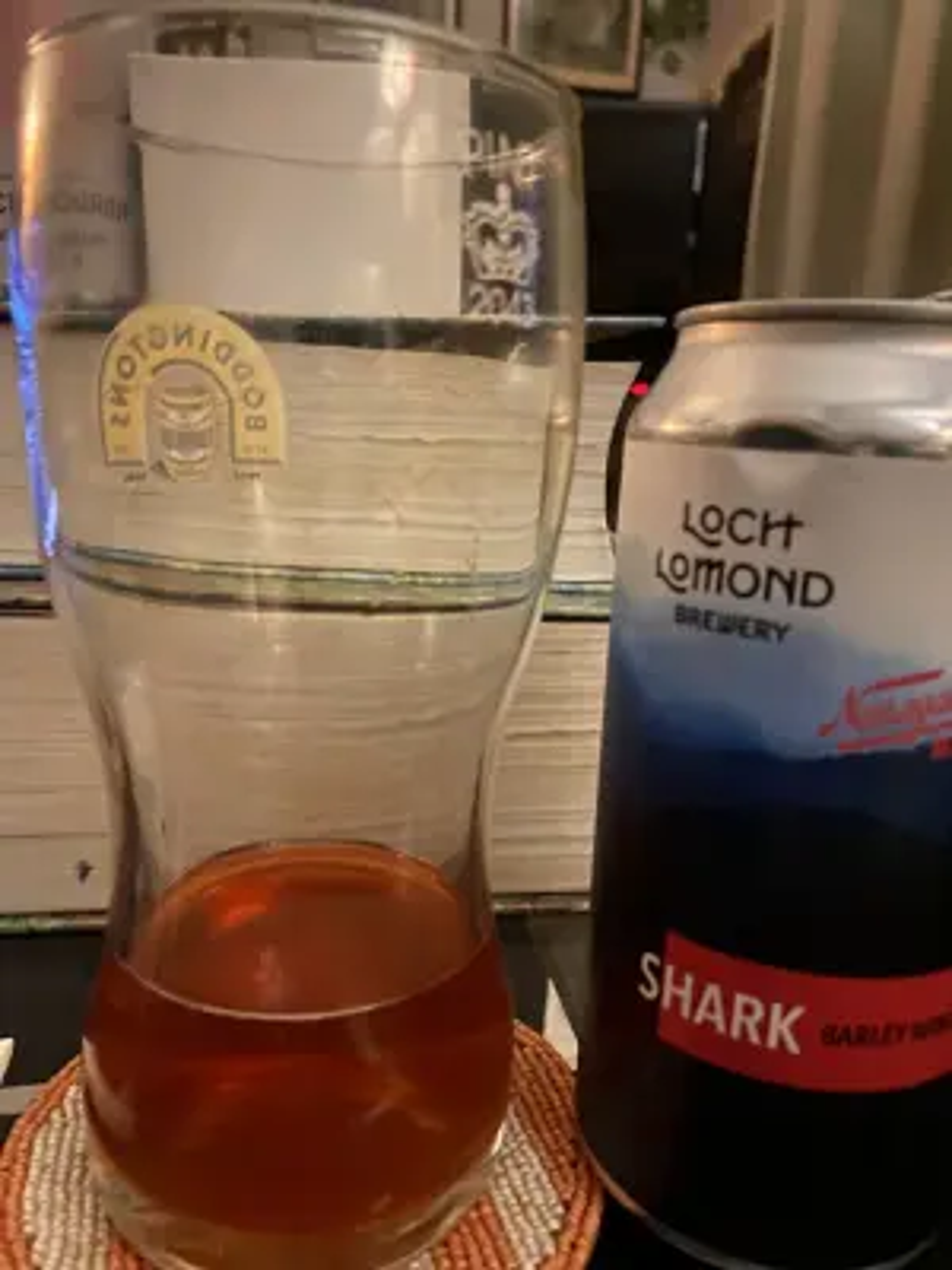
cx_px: 476
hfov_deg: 53.1
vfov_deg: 67.3
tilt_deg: -12.4
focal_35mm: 26
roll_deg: -3.3
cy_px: 635
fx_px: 953
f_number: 1.8
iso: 640
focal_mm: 4.25
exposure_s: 1/8
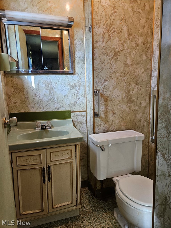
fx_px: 151
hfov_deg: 58.9
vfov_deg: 73.9
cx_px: 86
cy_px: 114
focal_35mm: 23
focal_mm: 5.4
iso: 100
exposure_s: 1/120
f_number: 1.8
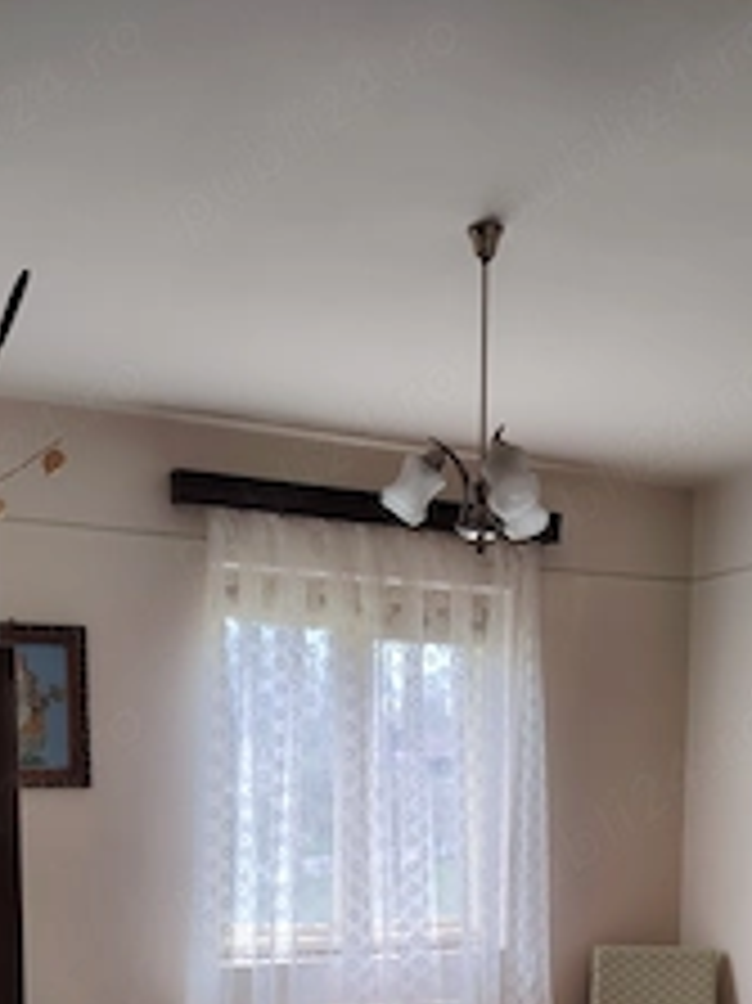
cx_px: 473
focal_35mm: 43
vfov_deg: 40.8
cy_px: 887
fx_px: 1247
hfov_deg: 33.4
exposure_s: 1/33.3
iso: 211
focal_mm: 5.25
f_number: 1.75
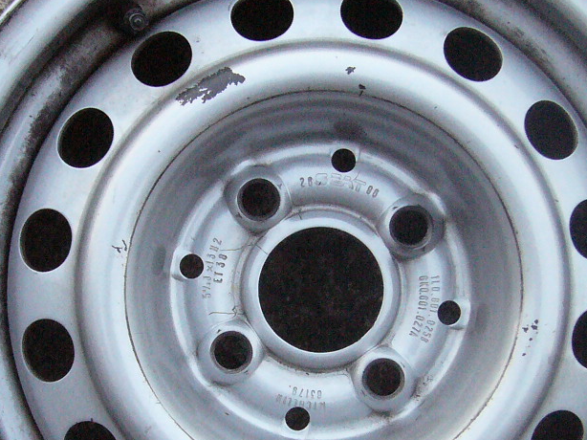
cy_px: 278
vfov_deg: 20.1
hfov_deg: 26.7
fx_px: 1237
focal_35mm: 73
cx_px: 303
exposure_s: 1/200
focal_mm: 5.8
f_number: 5.6
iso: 400
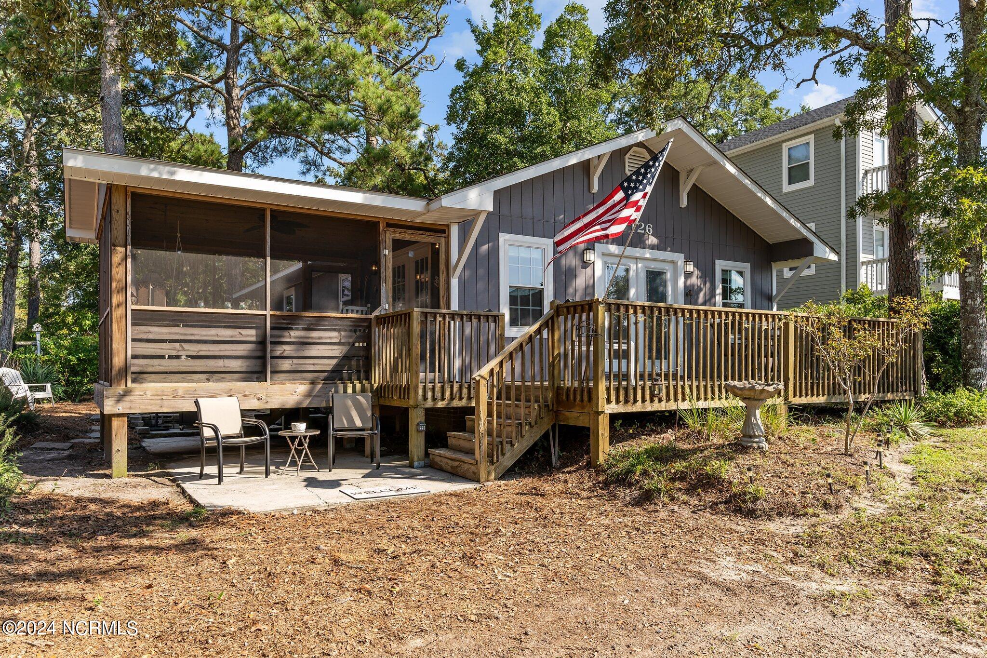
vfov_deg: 53.1
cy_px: 329
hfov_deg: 73.7
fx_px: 658
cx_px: 494
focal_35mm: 24
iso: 125
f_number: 5
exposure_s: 1/400
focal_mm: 24
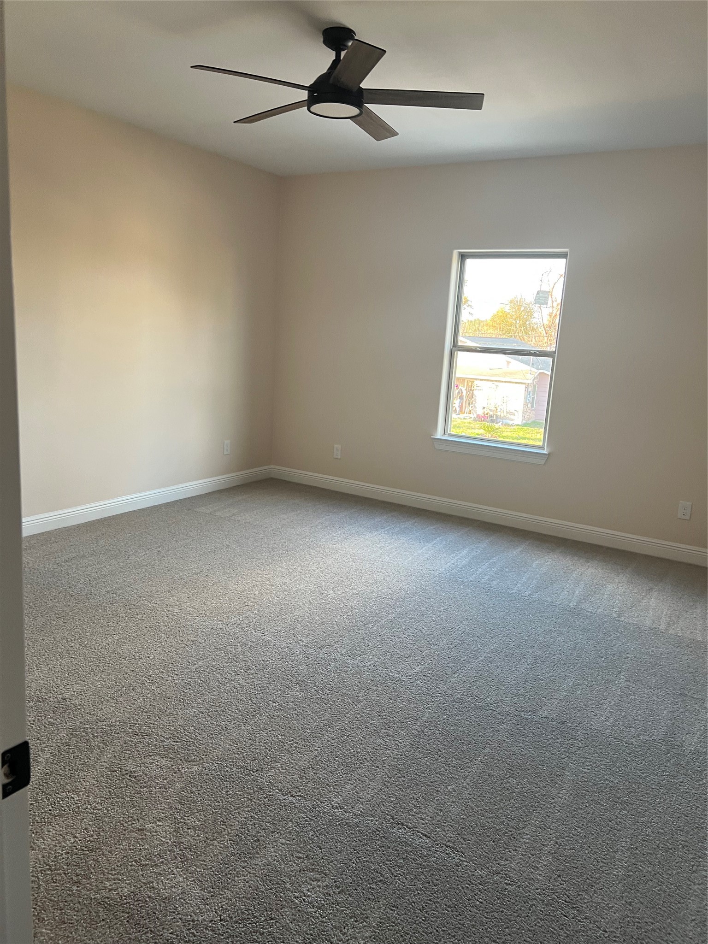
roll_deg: -3.4
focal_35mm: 26
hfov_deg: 53.1
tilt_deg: -10.8
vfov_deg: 67.3
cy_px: 472
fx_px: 709
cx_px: 354
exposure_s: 1/70
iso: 125
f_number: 1.5
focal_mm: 5.7
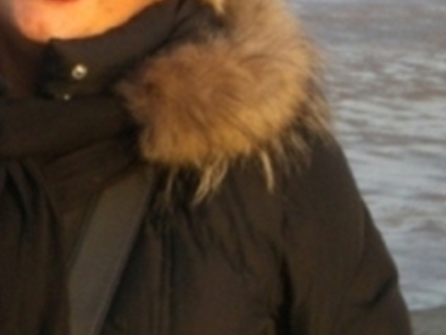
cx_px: 43
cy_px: 22
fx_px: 3558
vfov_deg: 5.4
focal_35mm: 276
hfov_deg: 7.2
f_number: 5.2
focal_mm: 18.6
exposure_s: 1/250
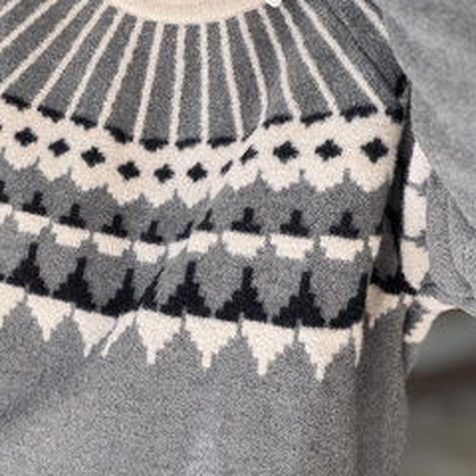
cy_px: 243
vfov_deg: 29.1
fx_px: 918
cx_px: 163
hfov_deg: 28.9
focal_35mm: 59
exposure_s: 1/96
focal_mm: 2.71
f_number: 1.9
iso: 80
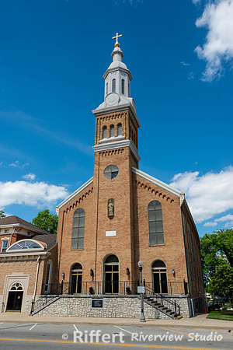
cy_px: 175
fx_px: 272
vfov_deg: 65.5
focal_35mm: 28
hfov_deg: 46.4
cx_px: 116
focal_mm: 28
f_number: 9
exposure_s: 1/320
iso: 100
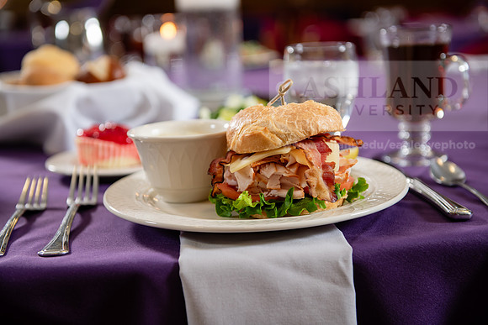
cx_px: 244
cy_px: 162
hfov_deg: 34.5
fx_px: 786
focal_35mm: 58
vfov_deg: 23.4
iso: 250
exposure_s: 1/160
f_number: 3.2
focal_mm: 58
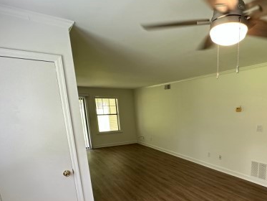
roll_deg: +0.5
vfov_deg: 54.1
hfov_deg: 69.2
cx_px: 182
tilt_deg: -13.2
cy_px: 152
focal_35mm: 24
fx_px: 185
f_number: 2.2
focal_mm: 2.22
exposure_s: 1/120
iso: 200
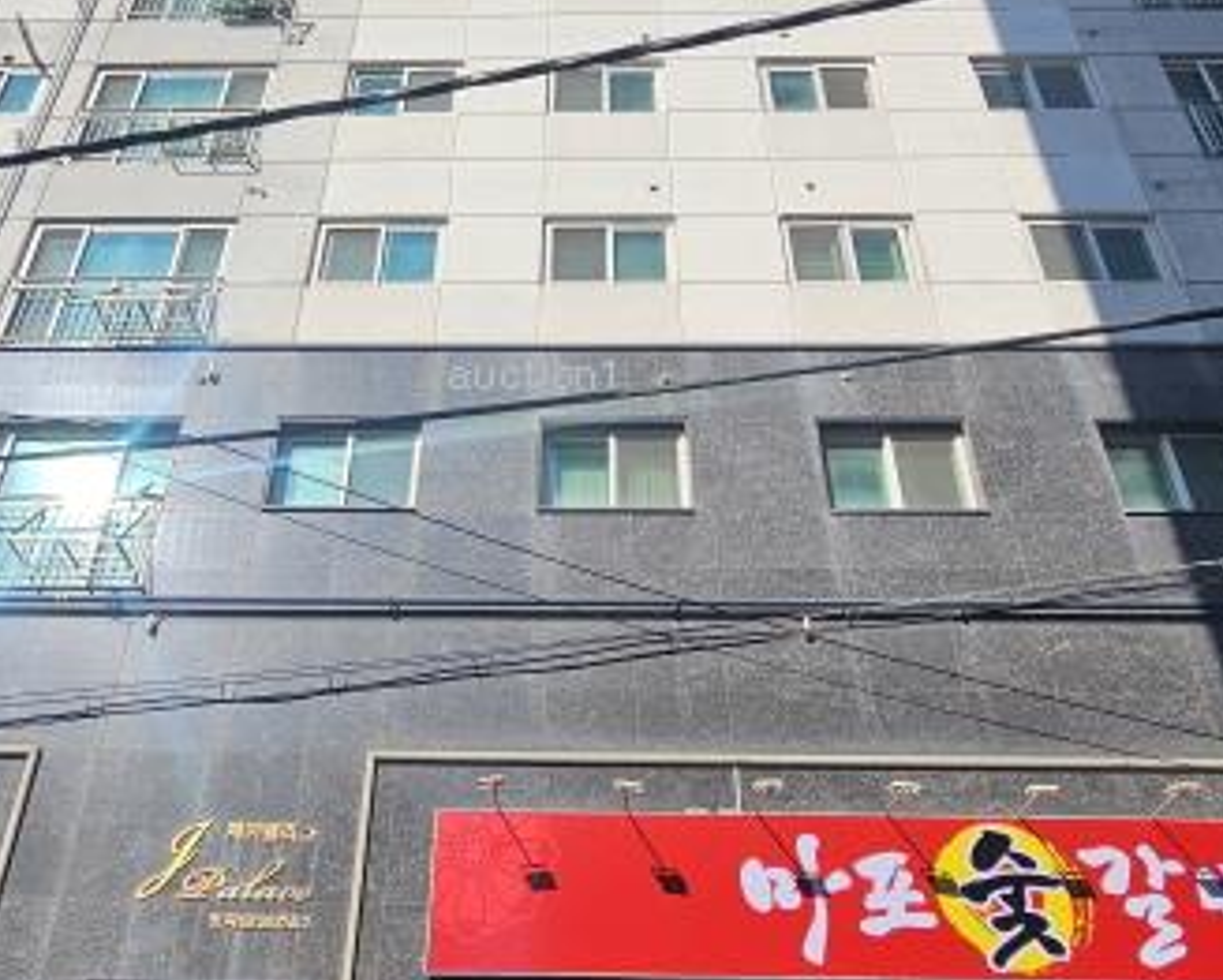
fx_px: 1123
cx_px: 531
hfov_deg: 57.0
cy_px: 400
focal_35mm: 31
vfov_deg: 46.9
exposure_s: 1/3455
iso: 50
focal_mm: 2.2
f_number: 2.2
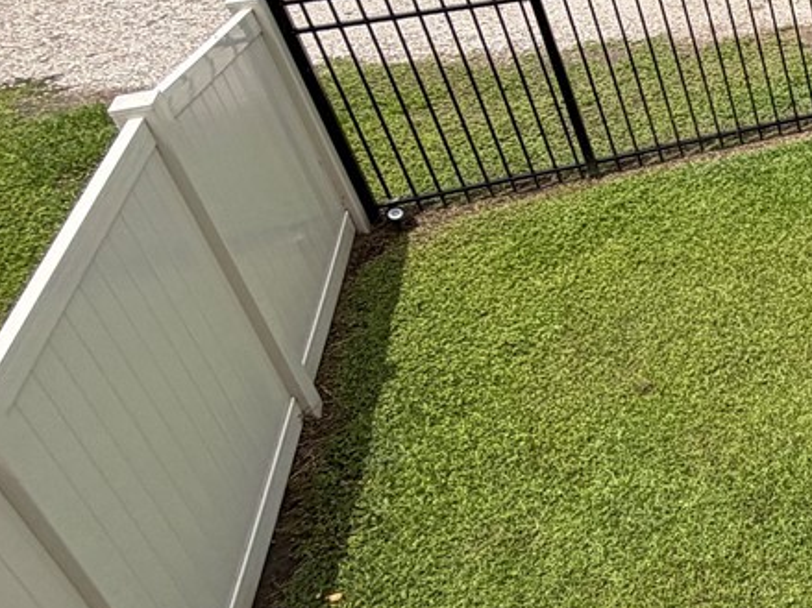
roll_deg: -3.8
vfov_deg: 27.0
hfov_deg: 22.8
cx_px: 1428
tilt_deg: -28.5
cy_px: 0
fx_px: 1196
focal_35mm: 51
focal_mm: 2.22
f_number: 2.2
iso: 25
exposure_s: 1/770
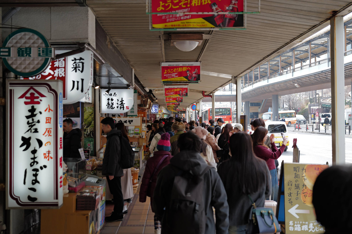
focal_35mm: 43
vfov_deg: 31.2
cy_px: 117
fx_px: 420
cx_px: 176
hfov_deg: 45.5
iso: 100
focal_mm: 43
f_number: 3.2
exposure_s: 1/100
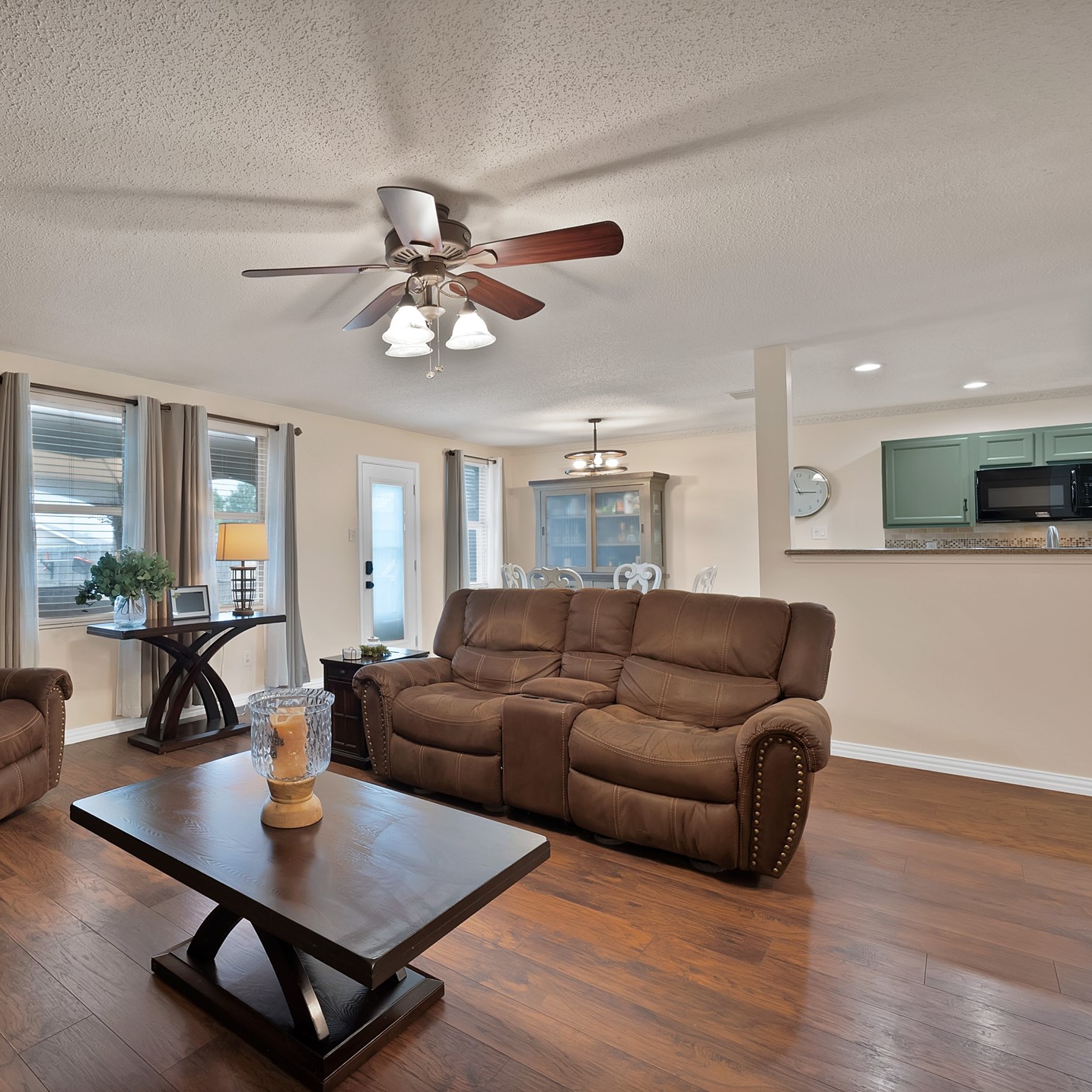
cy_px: 541
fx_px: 642
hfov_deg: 78.3
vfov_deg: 80.7
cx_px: 370
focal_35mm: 18
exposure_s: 2.5
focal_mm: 14
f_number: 9
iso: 250
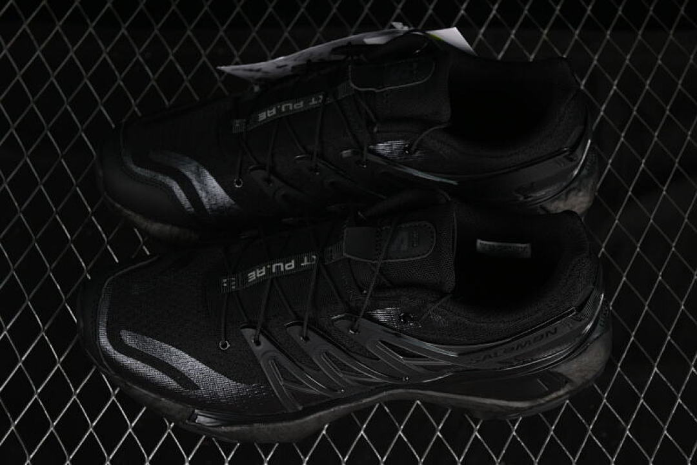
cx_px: 348
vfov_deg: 18.2
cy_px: 232
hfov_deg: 27.0
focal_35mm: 75
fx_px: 1452
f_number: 6.3
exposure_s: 1/50
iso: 160
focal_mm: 50
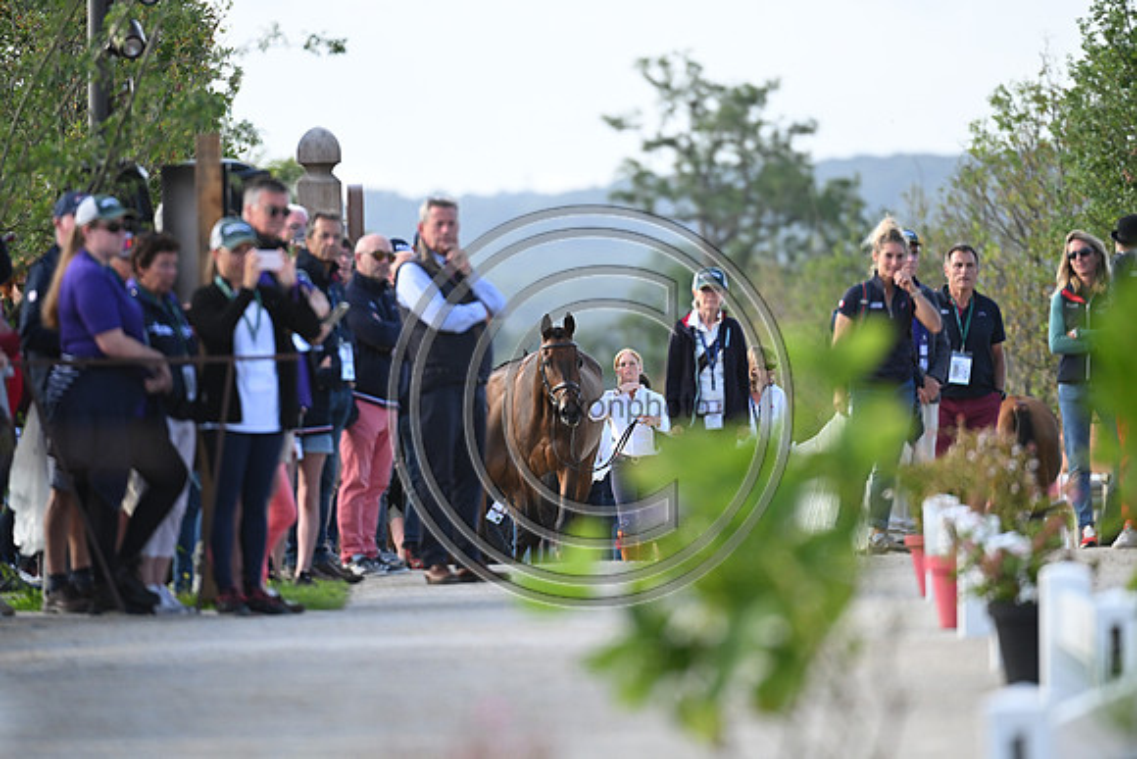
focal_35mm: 400
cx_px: 568
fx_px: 12636
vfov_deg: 3.4
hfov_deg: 5.2
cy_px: 380
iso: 1250
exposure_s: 1/1600
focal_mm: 400
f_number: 5
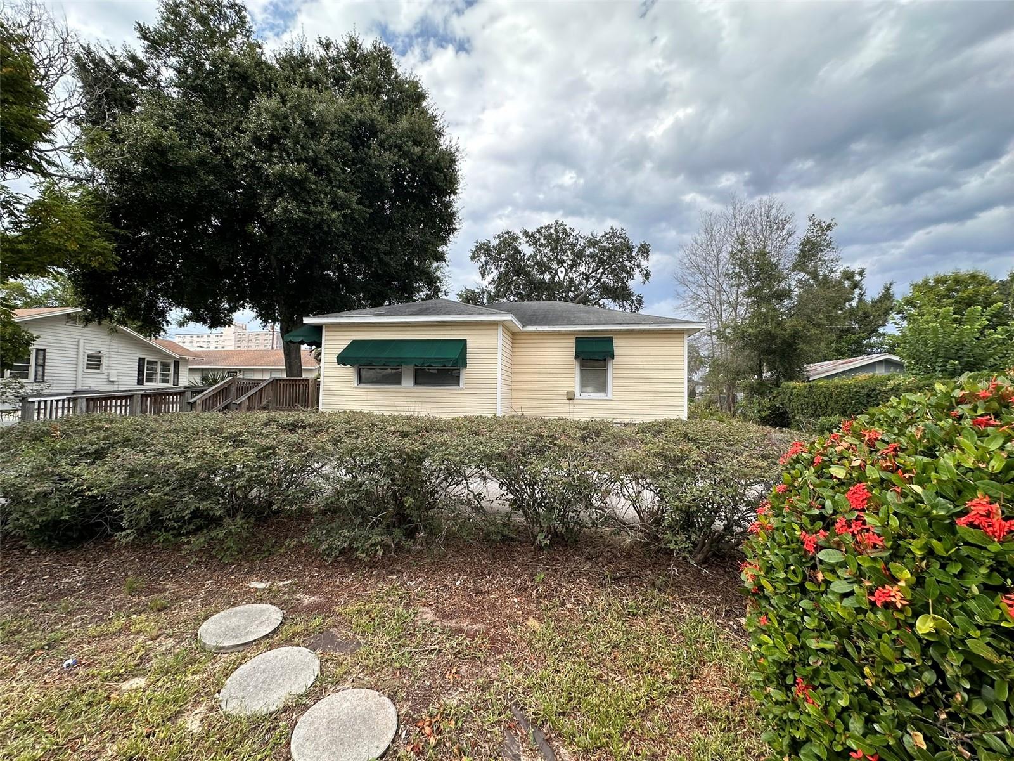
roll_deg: -0.7
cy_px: 380
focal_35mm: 14
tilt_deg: +2.8
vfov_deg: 85.7
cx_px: 507
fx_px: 410
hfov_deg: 102.1
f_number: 2.2
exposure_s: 1/972
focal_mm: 2.22
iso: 40
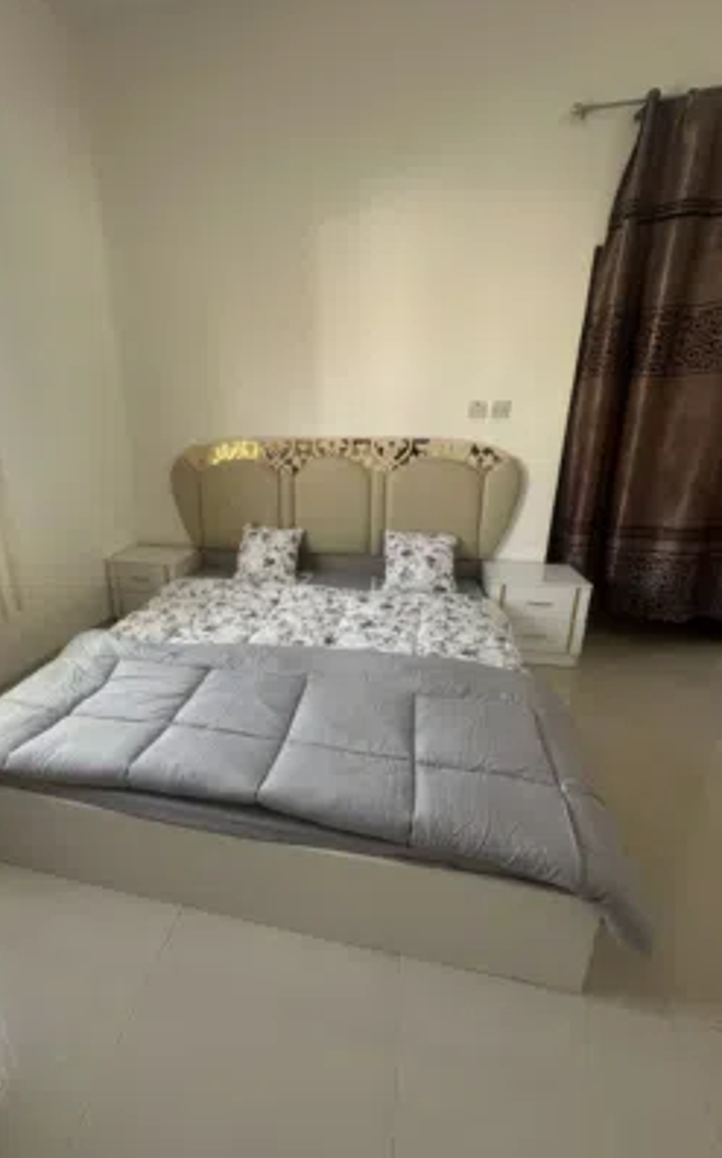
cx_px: 295
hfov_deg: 74.0
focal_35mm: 15
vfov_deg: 101.5
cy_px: 576
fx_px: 473
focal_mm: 2.22
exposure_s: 1/99
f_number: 2.2
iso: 160
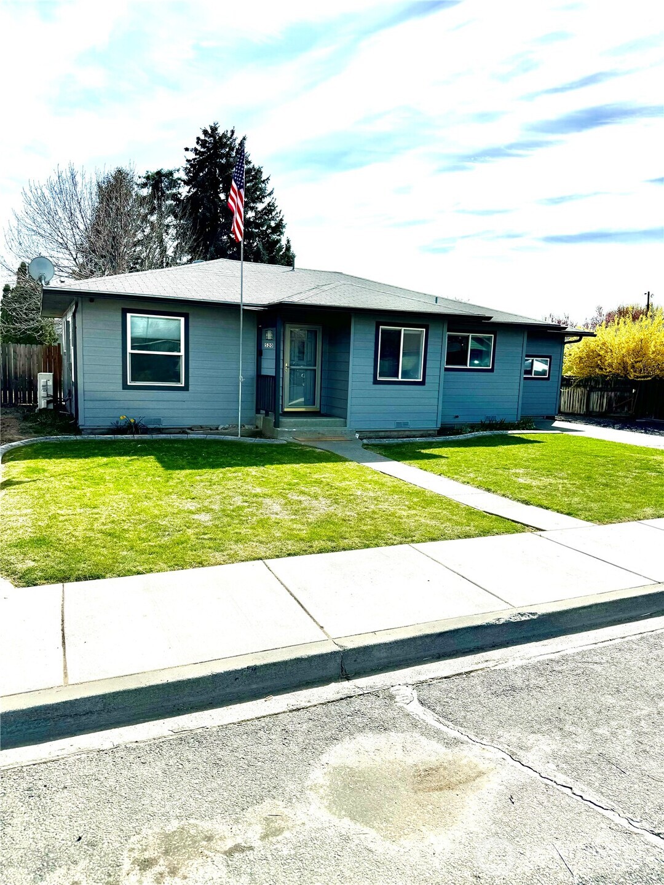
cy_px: 442
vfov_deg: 71.6
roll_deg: -1.9
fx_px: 614
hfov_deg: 56.8
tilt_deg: -8.6
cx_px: 332
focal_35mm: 24
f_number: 1.78
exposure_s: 1/10417
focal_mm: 6.76
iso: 80
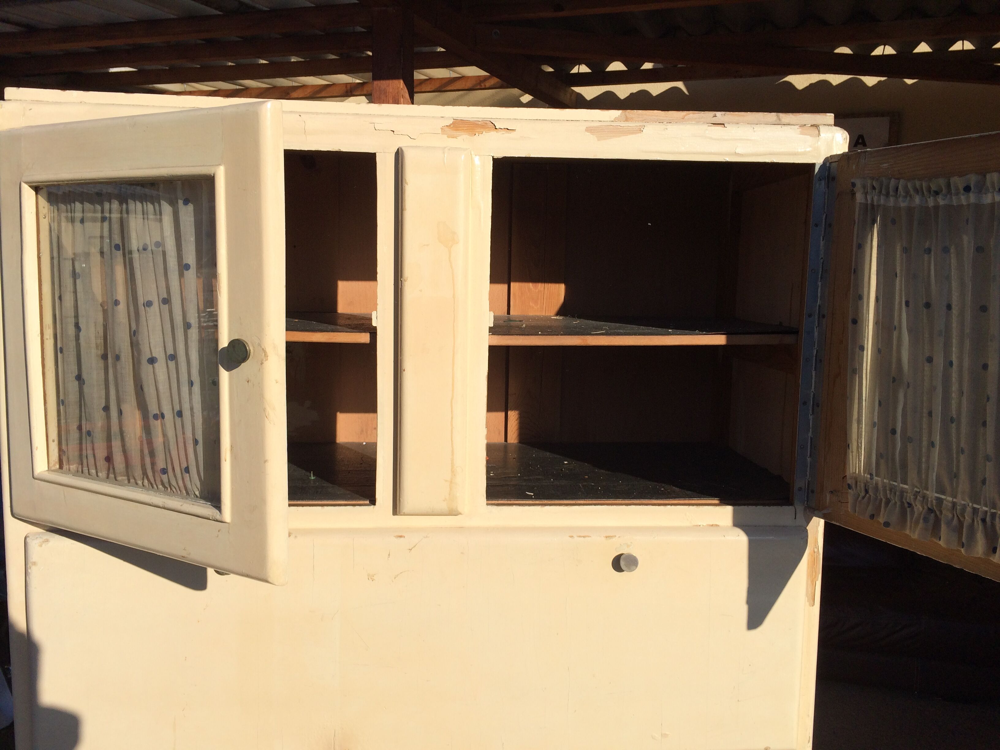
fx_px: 838
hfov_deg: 61.7
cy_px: 375
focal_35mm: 29
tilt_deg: -5.2
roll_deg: -0.2
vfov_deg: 48.2
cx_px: 500
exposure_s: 1/3425
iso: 32
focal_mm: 4.15
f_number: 2.2
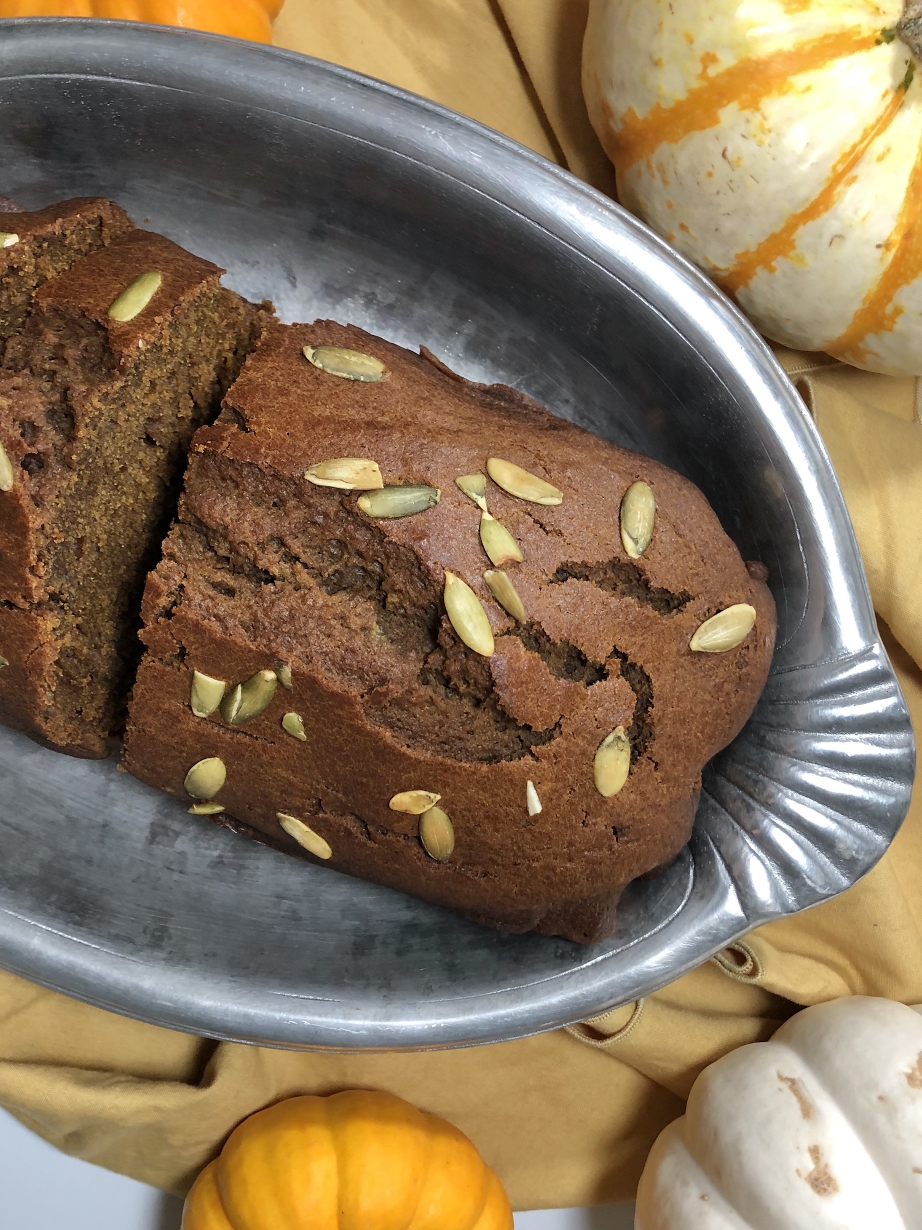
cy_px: 615
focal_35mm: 28
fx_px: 994
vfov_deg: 63.4
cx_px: 461
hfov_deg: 49.7
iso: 32
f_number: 1.8
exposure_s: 1/30
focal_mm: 3.99
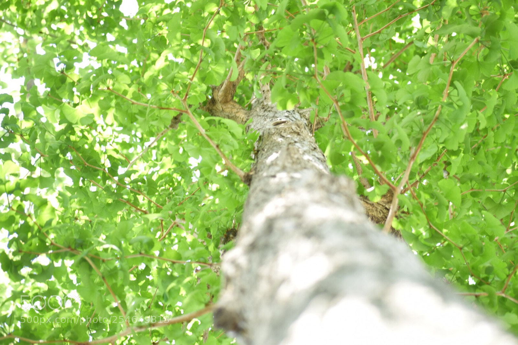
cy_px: 172
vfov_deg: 16.6
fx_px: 1187
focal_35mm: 82
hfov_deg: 24.6
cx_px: 259
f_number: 4
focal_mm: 55
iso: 100
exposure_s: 1/20
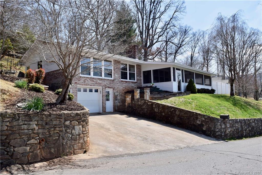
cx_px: 131
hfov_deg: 67.4
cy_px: 88
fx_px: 196
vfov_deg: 47.9
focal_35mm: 27
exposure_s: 1/200
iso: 100
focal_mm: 18
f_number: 10
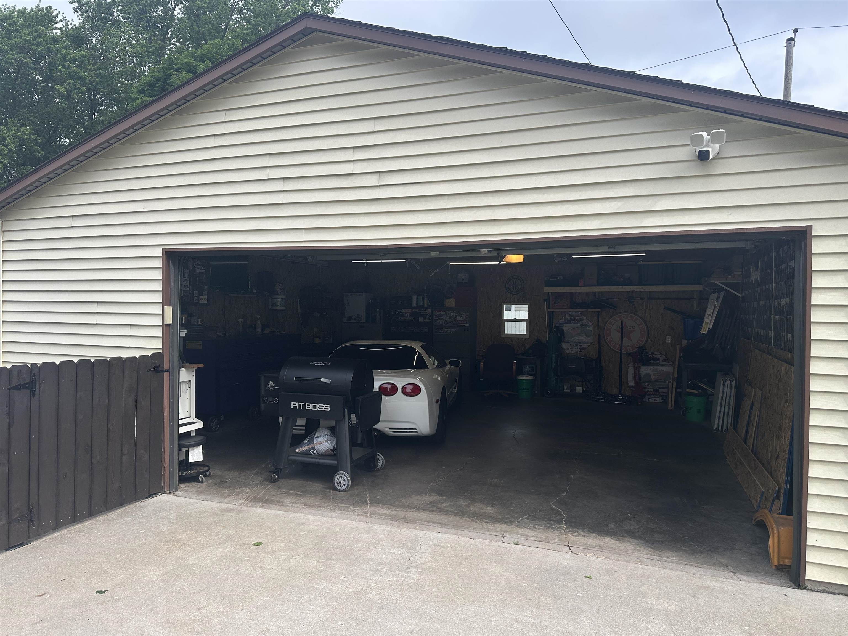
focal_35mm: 24
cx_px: 424
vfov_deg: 56.8
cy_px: 318
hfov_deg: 71.6
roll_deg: -0.2
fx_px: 588
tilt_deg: +0.3
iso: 80
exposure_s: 1/2155
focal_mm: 6.86
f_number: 1.78
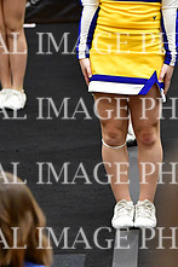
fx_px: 3513
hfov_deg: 2.9
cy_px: 11
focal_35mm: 473
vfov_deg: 4.4
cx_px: 131
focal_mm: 120
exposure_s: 1/500
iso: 5000
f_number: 3.5
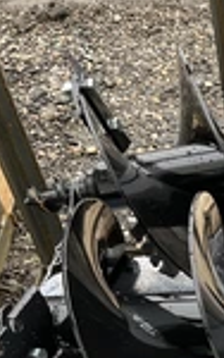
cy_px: 344
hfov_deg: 14.1
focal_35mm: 82
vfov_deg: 24.3
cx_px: 403
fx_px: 799
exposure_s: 1/192
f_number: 1.8
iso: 20
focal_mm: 3
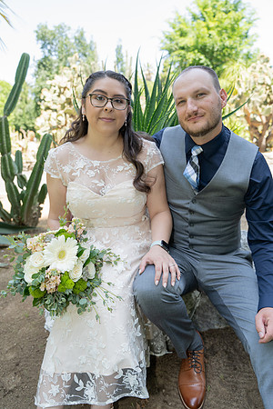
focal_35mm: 26
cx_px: 136
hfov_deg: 49.6
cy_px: 204
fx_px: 296
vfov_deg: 69.4
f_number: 3.5
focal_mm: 26
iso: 250
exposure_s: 1/250
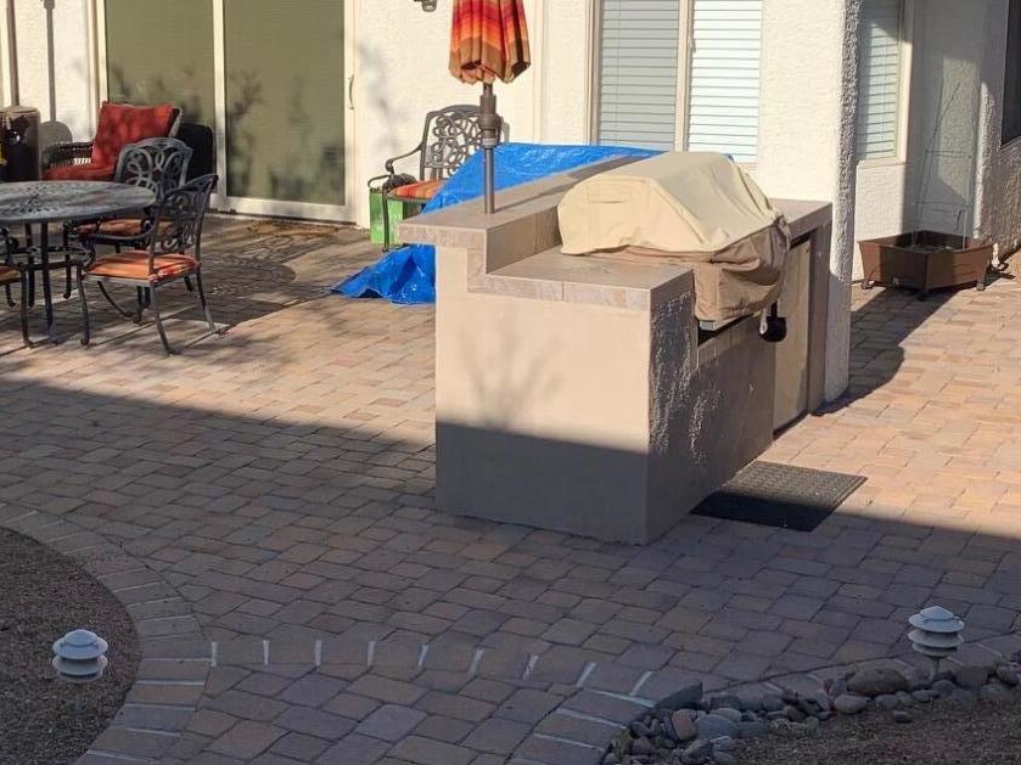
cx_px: 242
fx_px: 1828
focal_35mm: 62
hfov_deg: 30.6
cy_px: 289
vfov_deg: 23.6
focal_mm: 4.25
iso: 25
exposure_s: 1/2309
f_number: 1.8
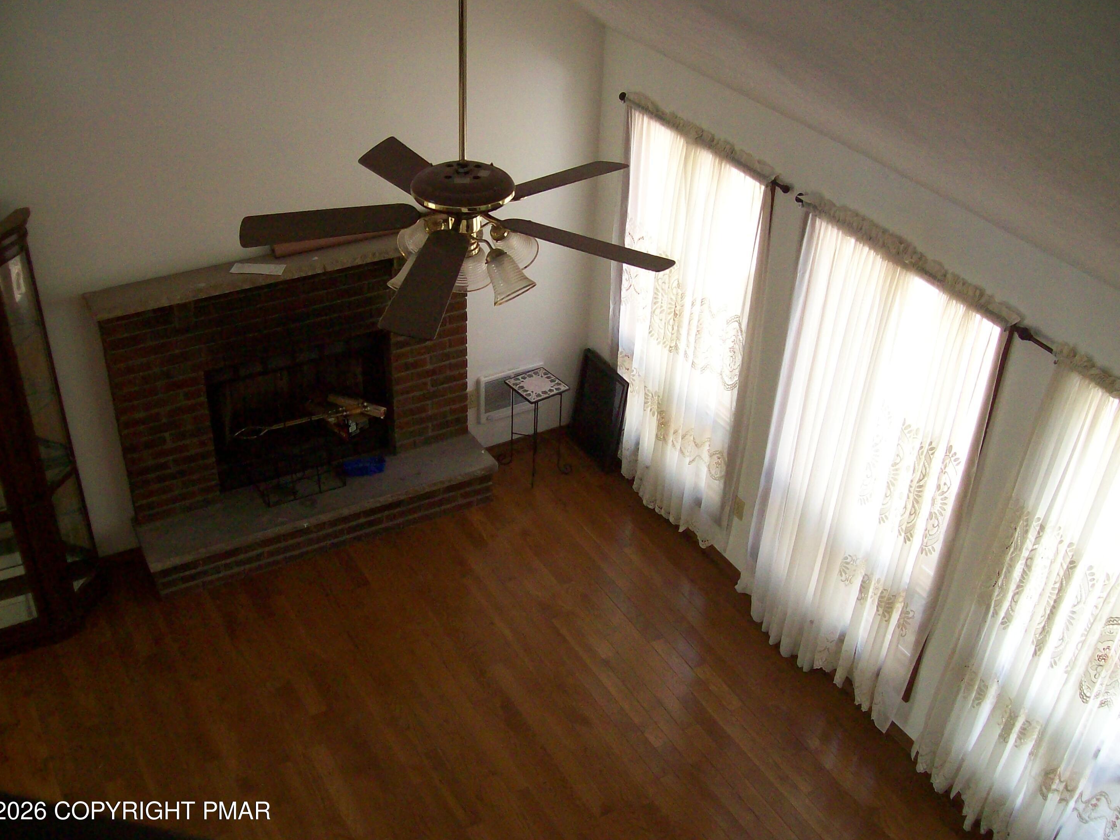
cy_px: 419
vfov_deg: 38.7
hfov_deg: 50.1
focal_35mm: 37
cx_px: 549
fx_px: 1197
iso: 200
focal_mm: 6
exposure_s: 1/64
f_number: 2.7
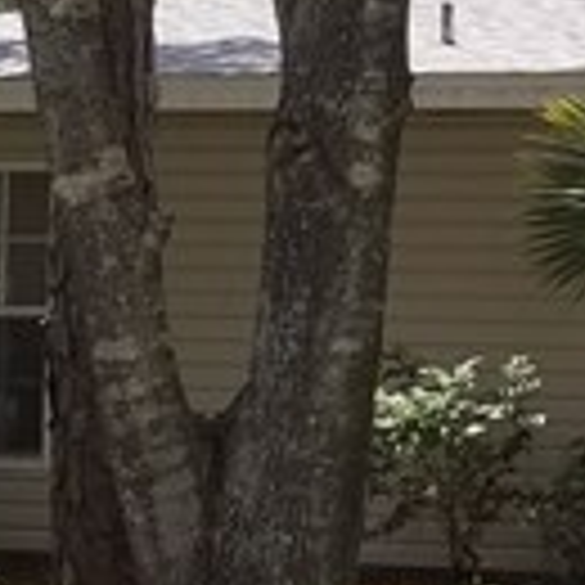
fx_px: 3461
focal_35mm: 181
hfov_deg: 9.2
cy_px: 58
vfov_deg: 9.6
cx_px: 1089
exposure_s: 1/1529
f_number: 1.7
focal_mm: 4.25
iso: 50
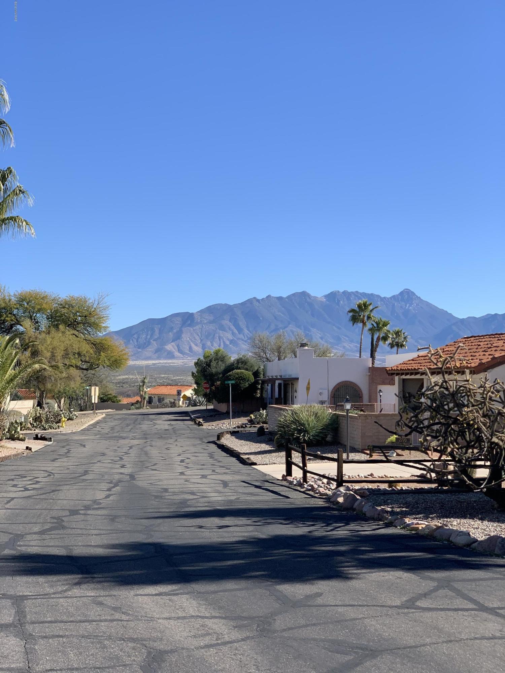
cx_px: 252
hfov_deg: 28.0
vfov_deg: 36.8
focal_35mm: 52
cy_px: 336
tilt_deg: +2.5
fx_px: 1011
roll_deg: -0.8
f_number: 2.4
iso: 16
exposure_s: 1/978
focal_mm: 6
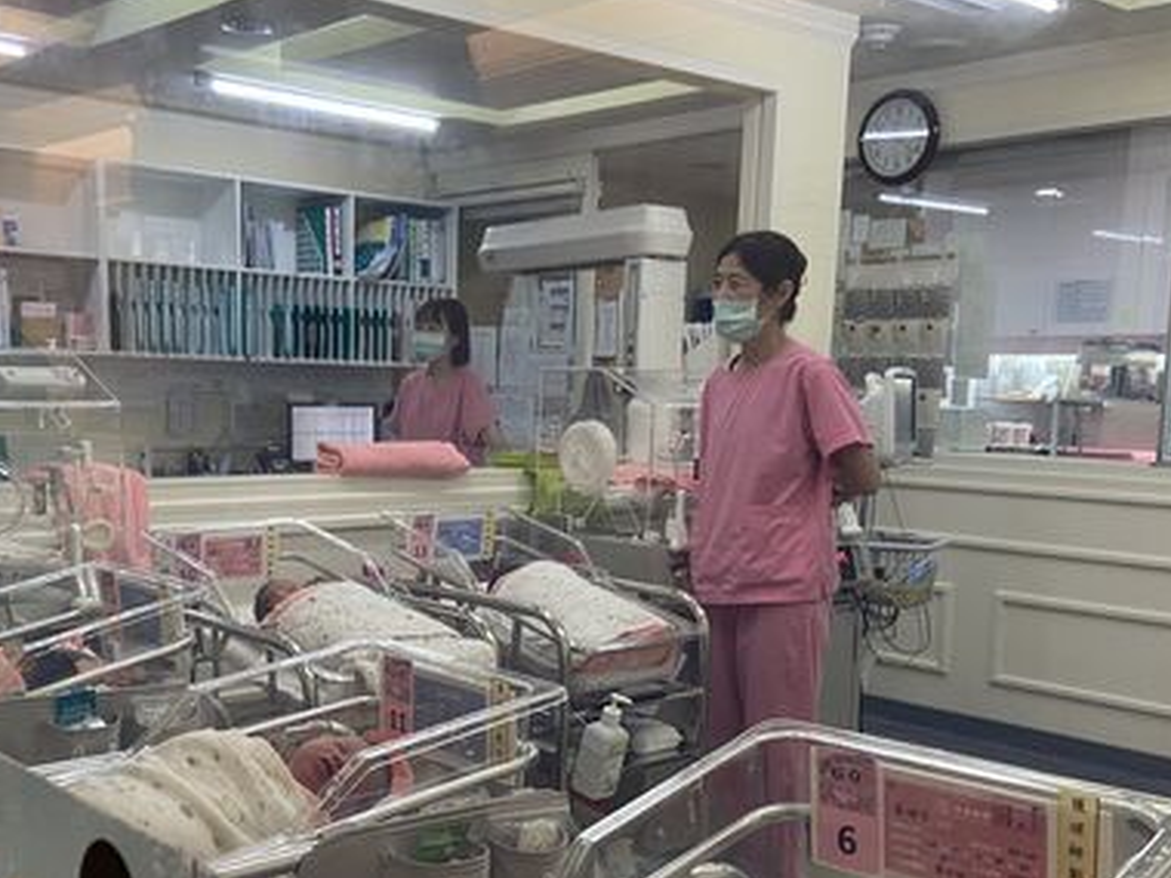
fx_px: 1387
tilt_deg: -10.2
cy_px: 604
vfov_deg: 34.7
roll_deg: -1.1
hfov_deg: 45.5
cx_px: 453
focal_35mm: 41
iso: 100
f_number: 1.8
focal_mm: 4.25
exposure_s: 1/60
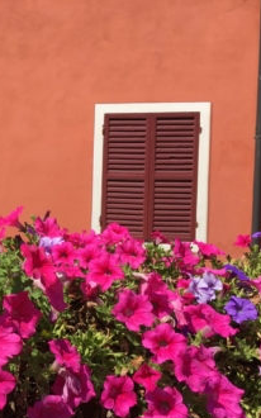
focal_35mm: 42
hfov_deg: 28.1
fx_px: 478
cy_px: 213
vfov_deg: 47.2
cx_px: -16
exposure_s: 1/1326
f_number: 2.2
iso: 25
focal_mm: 4.15
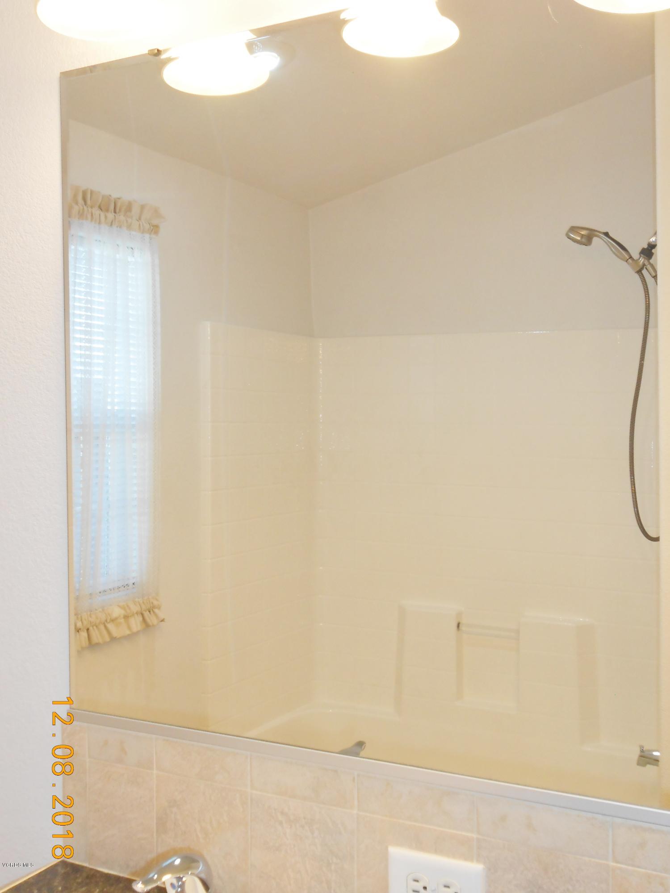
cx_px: 335
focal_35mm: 38
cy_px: 446
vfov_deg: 49.0
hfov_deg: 37.7
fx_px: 981
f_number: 4.2
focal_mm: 6.8
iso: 160
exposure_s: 1/30
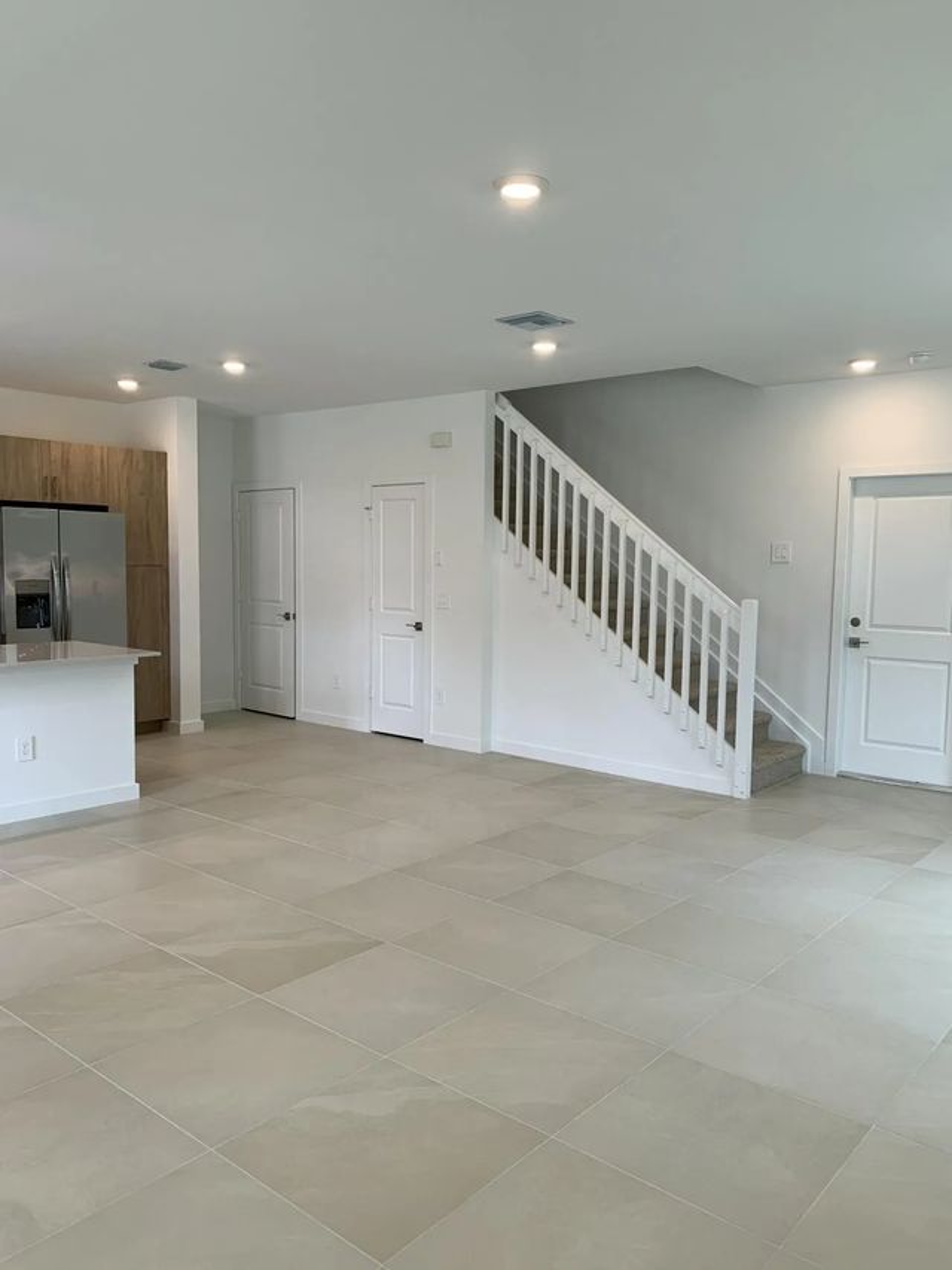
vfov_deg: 67.3
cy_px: 635
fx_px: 953
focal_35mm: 26
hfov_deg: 53.1
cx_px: 476
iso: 64
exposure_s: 1/120
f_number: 1.8
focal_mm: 4.25
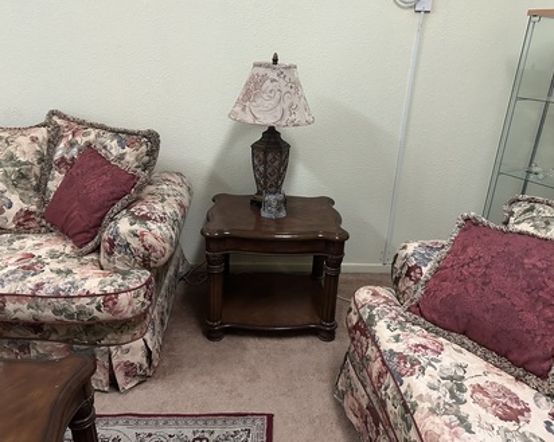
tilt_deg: -21.4
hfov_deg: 66.1
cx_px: 284
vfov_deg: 54.9
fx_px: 426
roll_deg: -2.3
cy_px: 214
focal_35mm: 26
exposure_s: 1/60
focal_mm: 6.86
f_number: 1.78
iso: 640
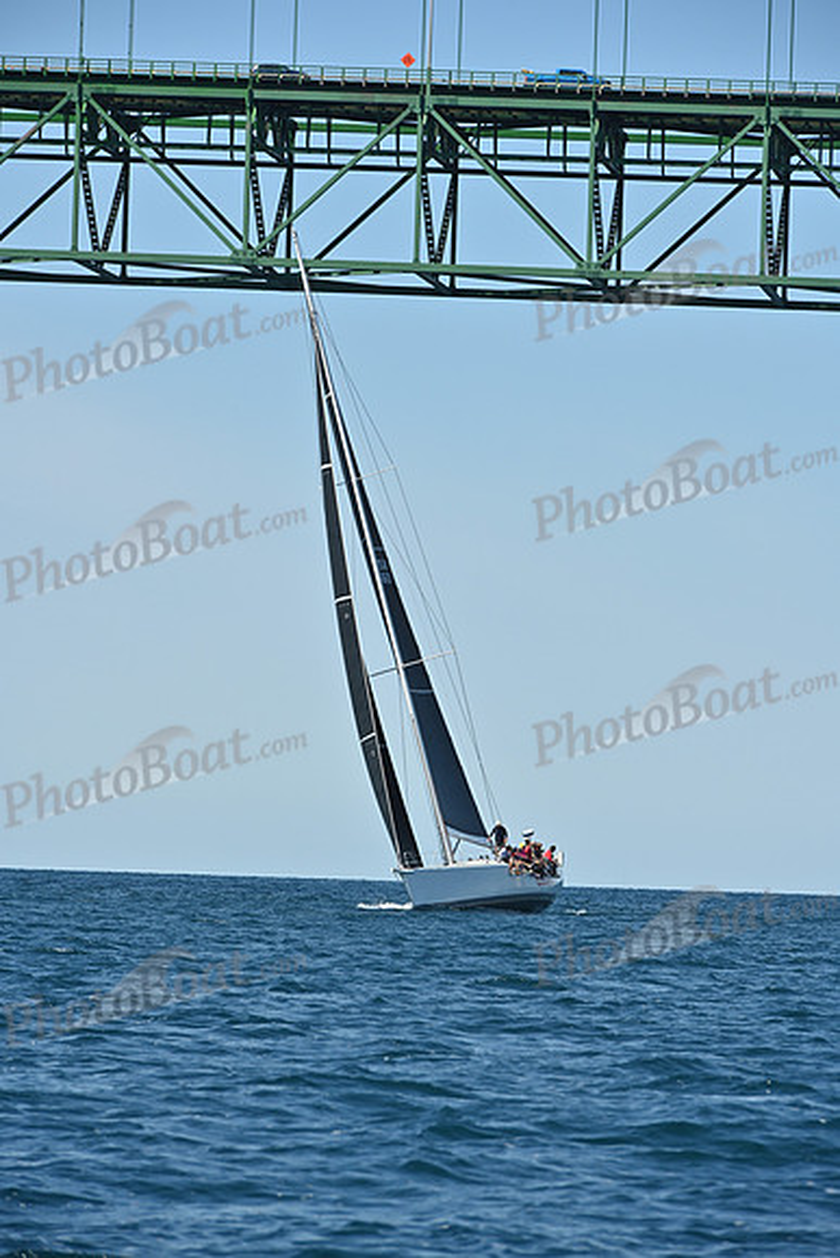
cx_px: 420
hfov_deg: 6.9
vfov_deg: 10.3
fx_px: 6995
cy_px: 629
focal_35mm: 200
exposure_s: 1/1000
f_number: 10
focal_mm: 200
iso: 320
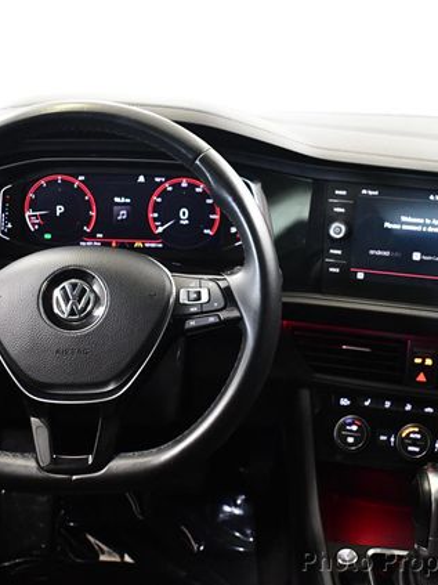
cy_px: 292
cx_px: 283
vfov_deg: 39.7
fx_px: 810
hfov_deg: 30.1
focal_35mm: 48
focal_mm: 22
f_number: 3.8
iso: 3600
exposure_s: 1/60
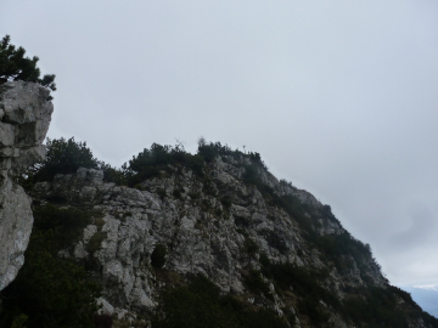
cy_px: 164
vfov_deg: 56.8
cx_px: 219
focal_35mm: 24
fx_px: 304
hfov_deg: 71.6
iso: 160
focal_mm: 4.3
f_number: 4
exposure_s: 1/250
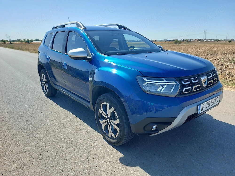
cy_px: 88
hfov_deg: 71.6
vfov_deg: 56.8
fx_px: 163
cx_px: 118
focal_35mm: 24
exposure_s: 1/613
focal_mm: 5.23
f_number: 1.8
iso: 32
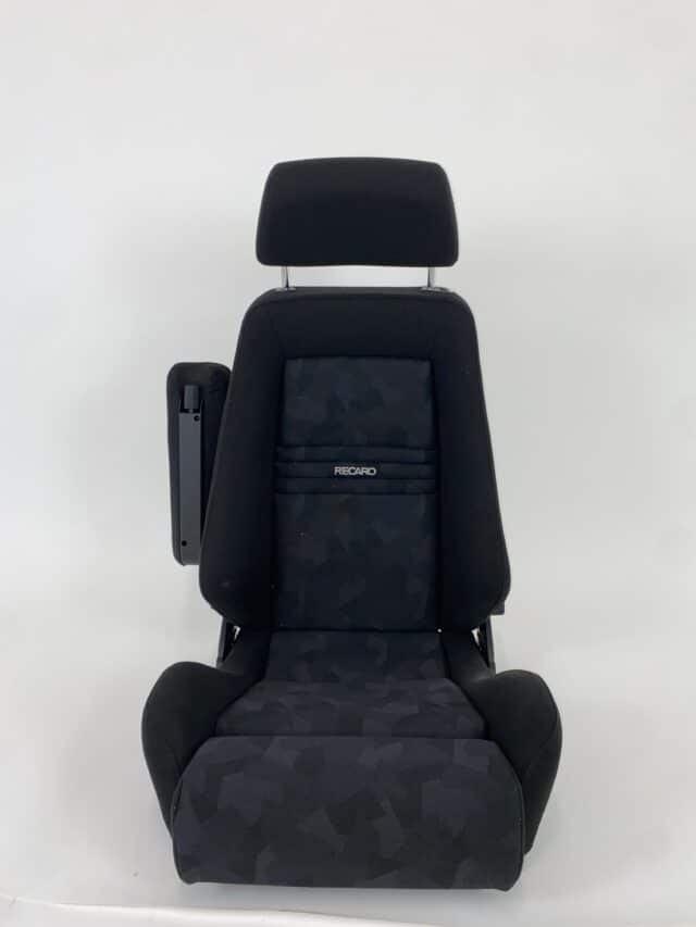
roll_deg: -0.8
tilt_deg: -13.0
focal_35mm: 26
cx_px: 348
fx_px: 697
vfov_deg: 67.3
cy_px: 464
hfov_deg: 53.1
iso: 64
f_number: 1.8
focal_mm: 4.25
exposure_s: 1/100
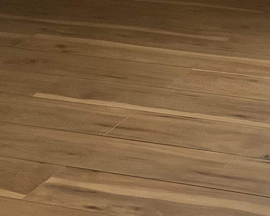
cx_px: 354
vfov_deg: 13.8
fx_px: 879
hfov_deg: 16.5
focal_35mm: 110
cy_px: -6
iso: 64
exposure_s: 1/60
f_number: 1.8
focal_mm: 3
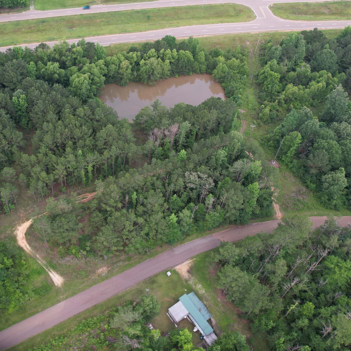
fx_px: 379
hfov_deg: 49.5
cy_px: 146
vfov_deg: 49.5
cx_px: 142
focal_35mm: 33
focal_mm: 8.38
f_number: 2.8
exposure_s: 1/15
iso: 100
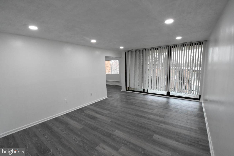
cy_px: 78
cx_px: 117
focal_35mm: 15
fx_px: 97
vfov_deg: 77.3
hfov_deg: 100.4
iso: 3200
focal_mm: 10
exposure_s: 1/60
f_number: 14
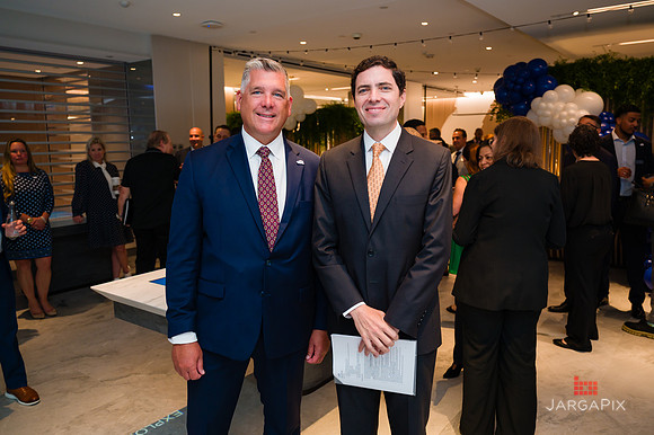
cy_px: 218
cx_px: 327
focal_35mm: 28
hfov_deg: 64.9
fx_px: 514
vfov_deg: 45.9
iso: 400
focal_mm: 28
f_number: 3.5
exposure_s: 1/200
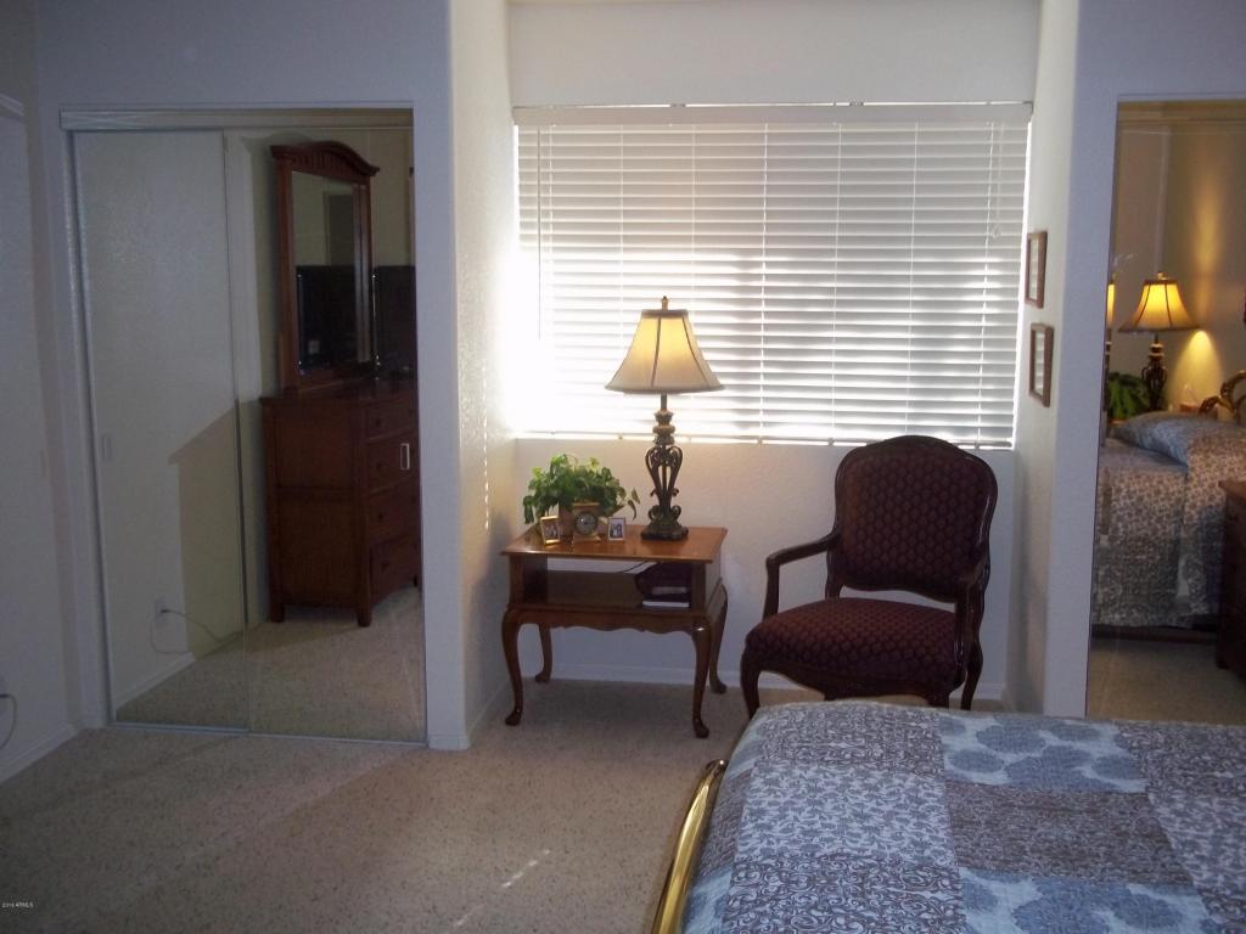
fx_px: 1296
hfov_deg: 51.4
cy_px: 467
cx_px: 623
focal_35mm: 36
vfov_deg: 39.7
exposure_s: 1/50
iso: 160
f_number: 3.1
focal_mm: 6.5
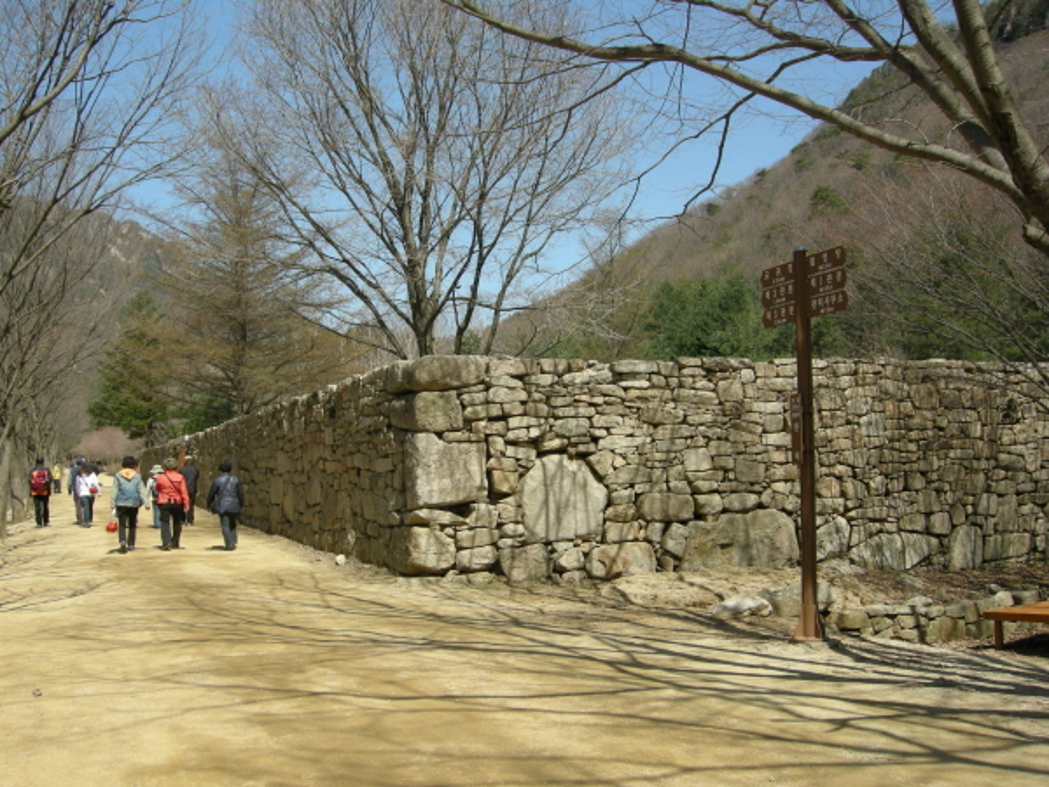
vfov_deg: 39.7
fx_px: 1091
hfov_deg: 51.4
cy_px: 394
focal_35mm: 36
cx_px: 524
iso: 64
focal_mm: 7.5
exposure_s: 1/275
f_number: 4.8
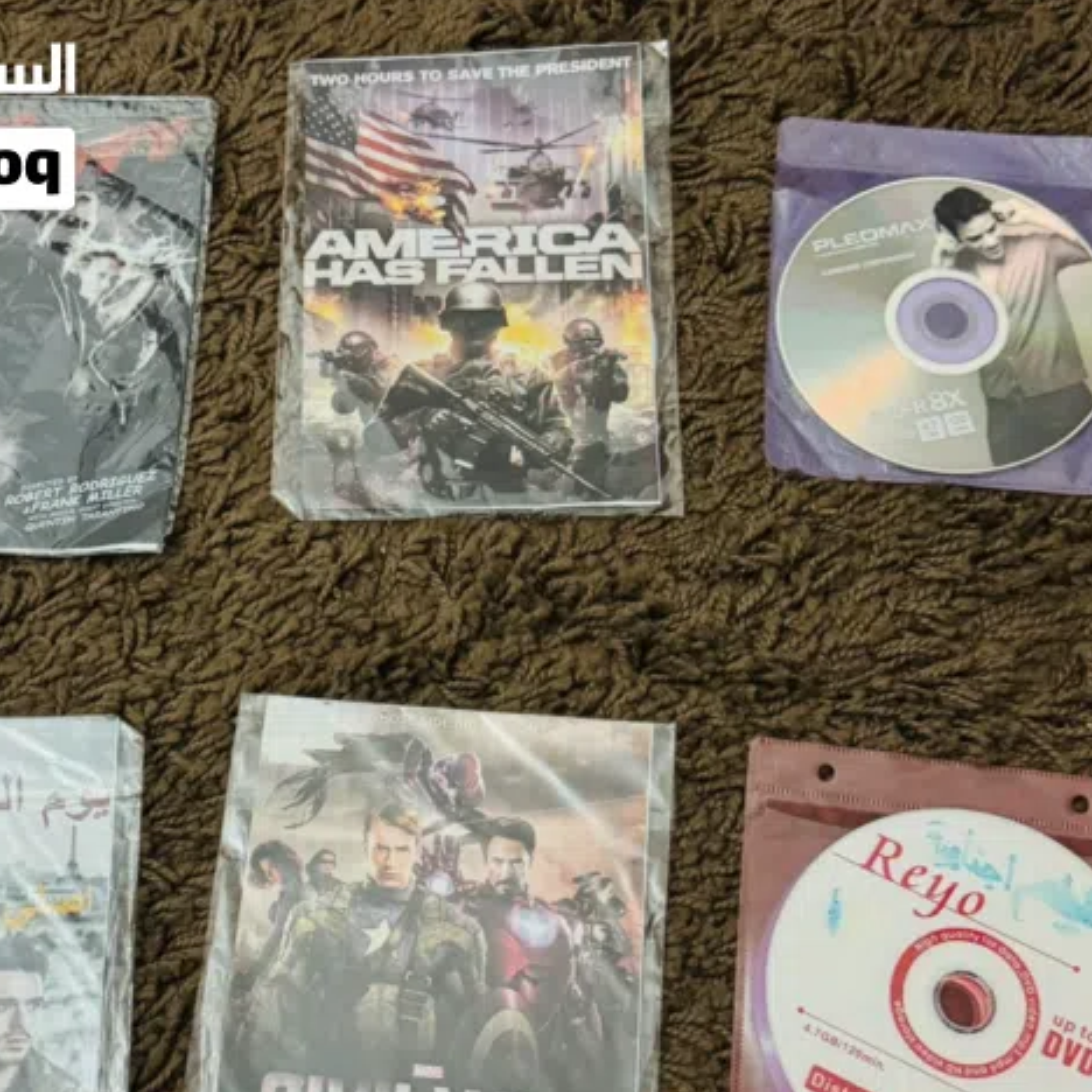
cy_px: 546
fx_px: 1035
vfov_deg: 55.6
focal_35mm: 29
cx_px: 427
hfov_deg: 55.1
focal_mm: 6.76
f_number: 1.78
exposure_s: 1/25
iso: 800
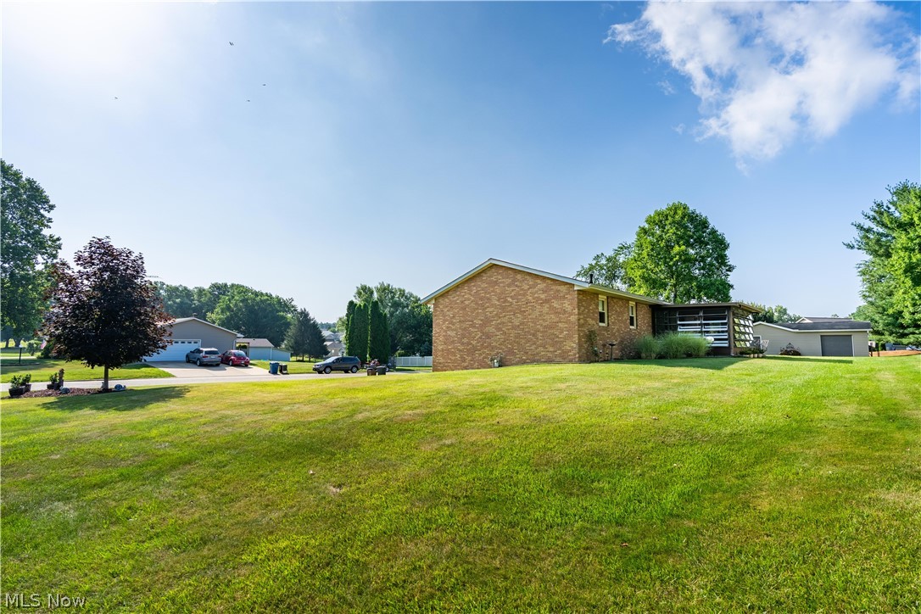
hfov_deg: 93.3
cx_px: 460
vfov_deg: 70.4
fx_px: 435
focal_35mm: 17
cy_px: 307
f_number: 8
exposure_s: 1/2500
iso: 250
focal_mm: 17
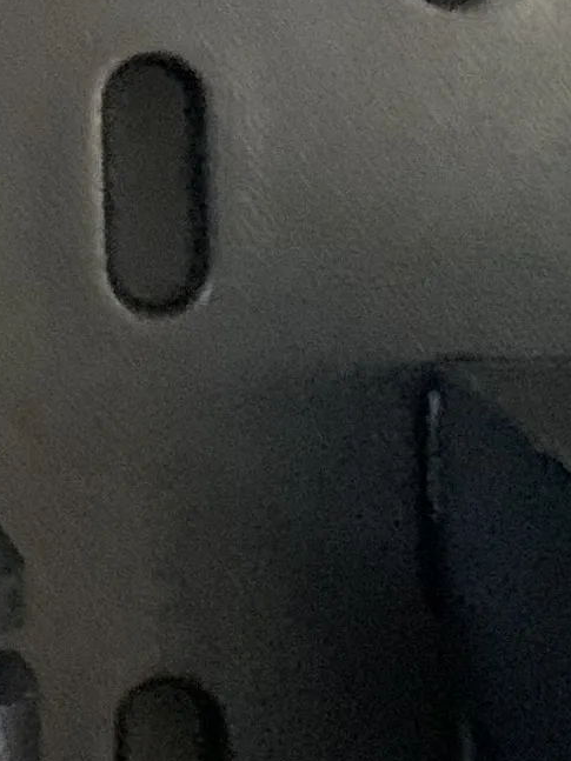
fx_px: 3564
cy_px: -768
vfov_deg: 11.1
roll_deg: -0.5
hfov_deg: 8.4
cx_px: -756
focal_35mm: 162
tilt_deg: +6.5
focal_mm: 4.25
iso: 800
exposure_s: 1/30
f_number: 1.8
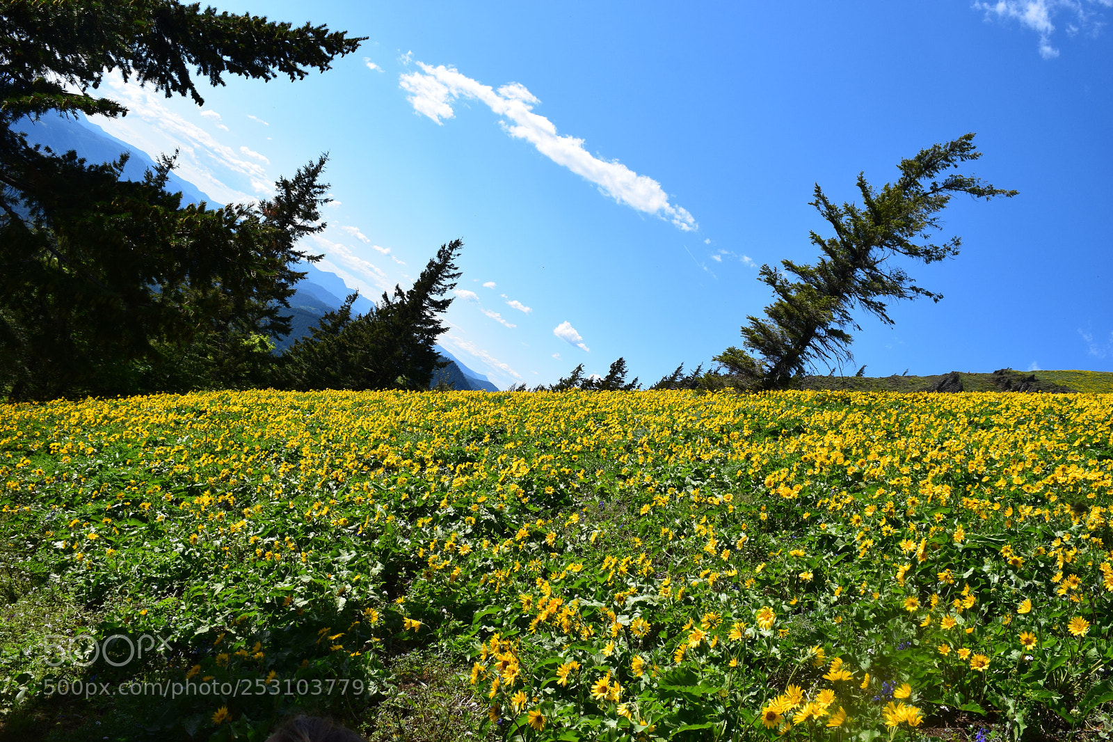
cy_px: 371
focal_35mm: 27
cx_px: 556
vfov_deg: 47.9
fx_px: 835
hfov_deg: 67.4
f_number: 11
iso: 320
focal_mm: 18
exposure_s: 1/500
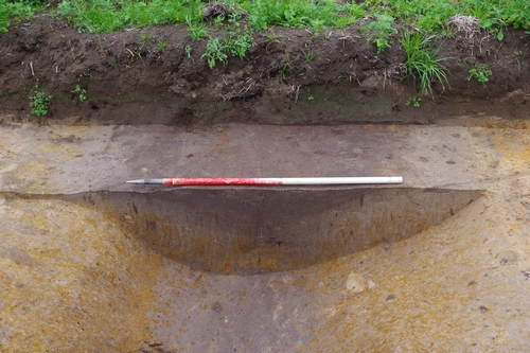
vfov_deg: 36.8
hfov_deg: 53.1
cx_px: 265
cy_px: 176
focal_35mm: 36
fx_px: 530
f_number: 5.6
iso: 100
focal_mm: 24.38
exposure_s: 1/50
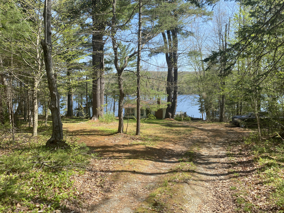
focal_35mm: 26
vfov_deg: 53.1
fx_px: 213
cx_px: 142
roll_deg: +0.8
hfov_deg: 67.3
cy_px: 106
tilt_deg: -4.3
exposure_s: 1/1082
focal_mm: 4.25
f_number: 1.8
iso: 32
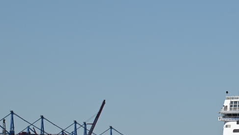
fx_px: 1680
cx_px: 200
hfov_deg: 8.1
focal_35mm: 265
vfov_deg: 4.6
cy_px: 110
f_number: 7.1
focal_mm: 120
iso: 100
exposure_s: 1/640
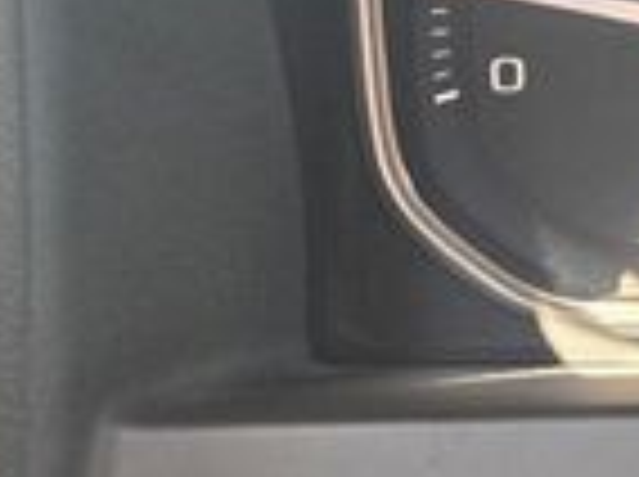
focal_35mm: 104
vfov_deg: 13.7
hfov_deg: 14.4
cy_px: -126
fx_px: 1917
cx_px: 1418
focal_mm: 5.4
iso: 200
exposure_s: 1/180
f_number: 1.8
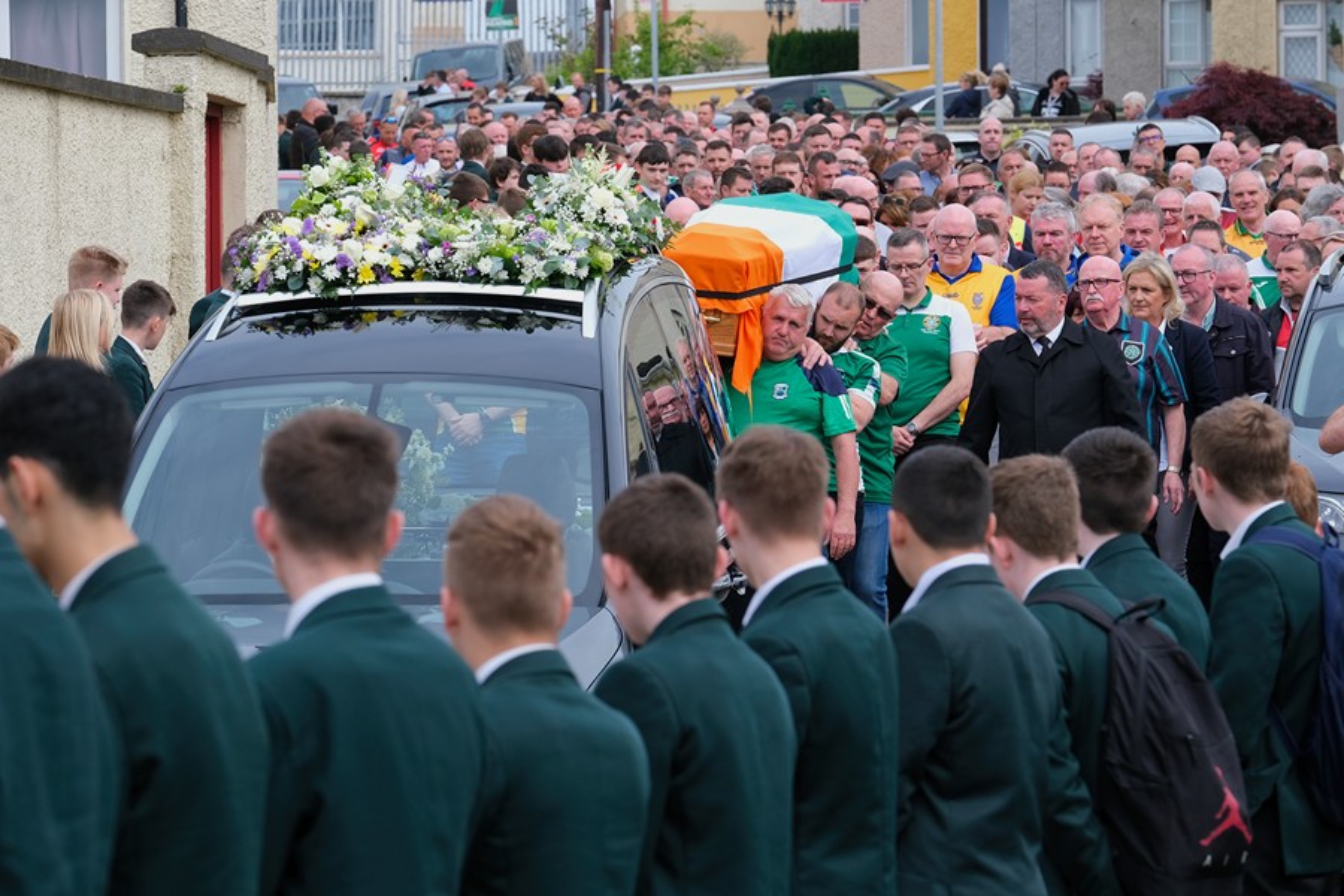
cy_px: 448
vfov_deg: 6.5
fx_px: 7839
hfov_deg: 9.8
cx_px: 672
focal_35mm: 210
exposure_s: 1/340
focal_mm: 140
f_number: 8
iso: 400
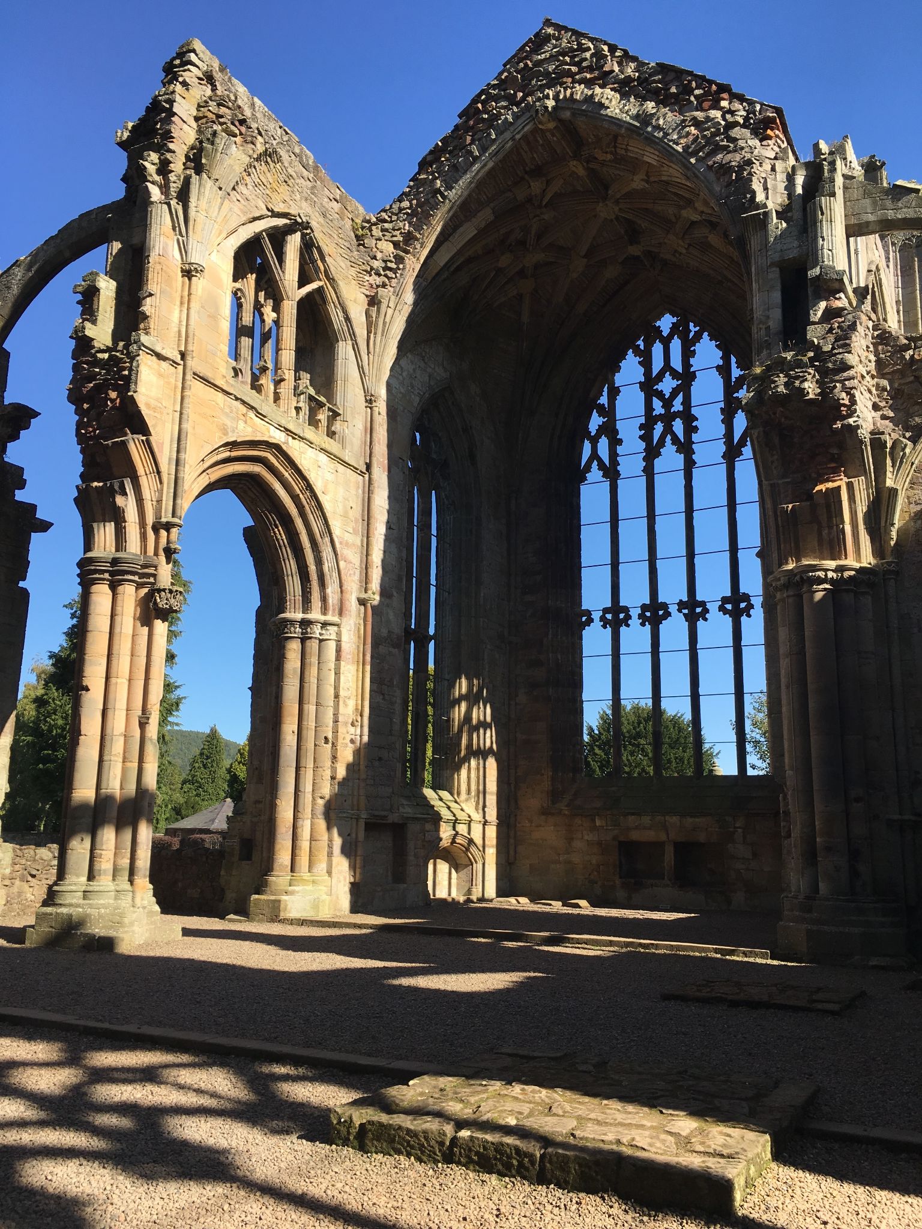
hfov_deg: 48.2
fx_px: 1030
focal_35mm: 29
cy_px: 614
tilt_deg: +14.3
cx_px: 461
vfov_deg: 61.7
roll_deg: -0.6
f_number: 2.2
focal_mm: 4.15
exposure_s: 1/894
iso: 25
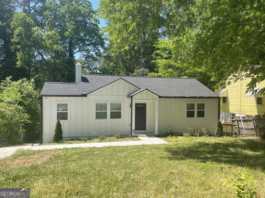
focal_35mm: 25
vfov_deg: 54.9
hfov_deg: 69.4
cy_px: 99
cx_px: 132
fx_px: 191
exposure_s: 1/1821
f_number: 1.6
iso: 32
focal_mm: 5.1
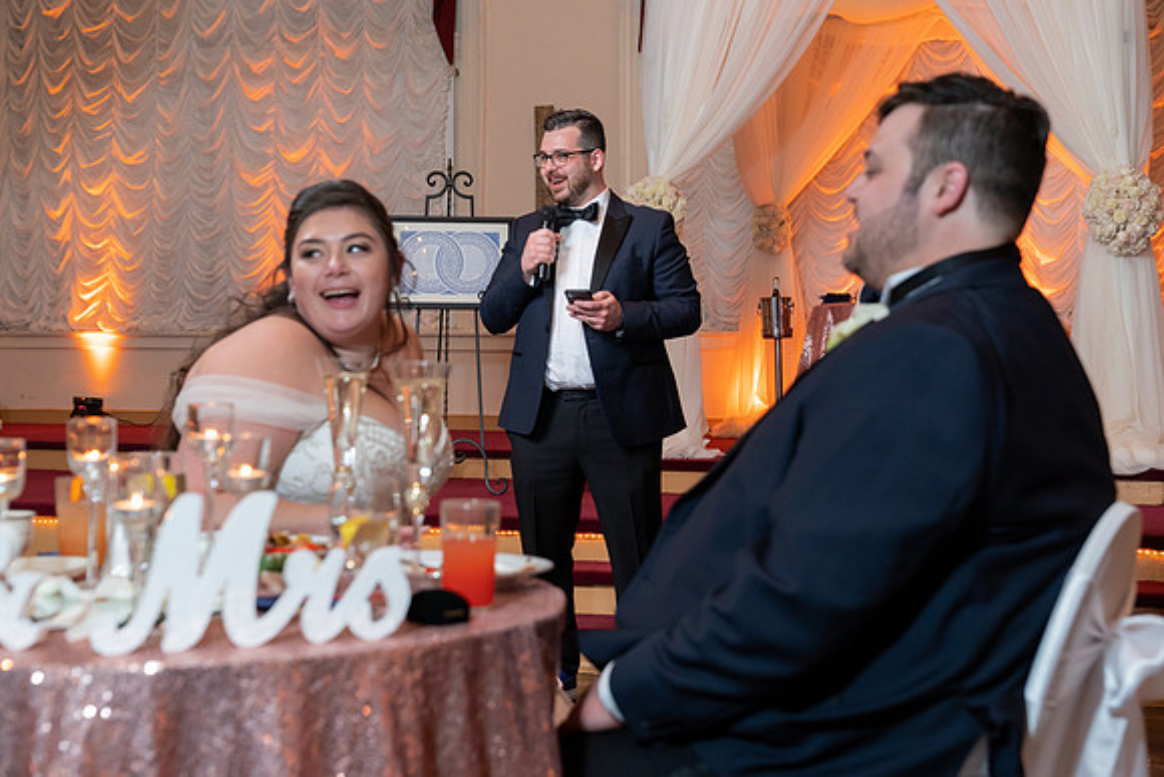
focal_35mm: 52
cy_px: 367
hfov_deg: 38.2
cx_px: 614
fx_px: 1682
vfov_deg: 26.0
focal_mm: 49
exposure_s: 1/100
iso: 2000
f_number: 4
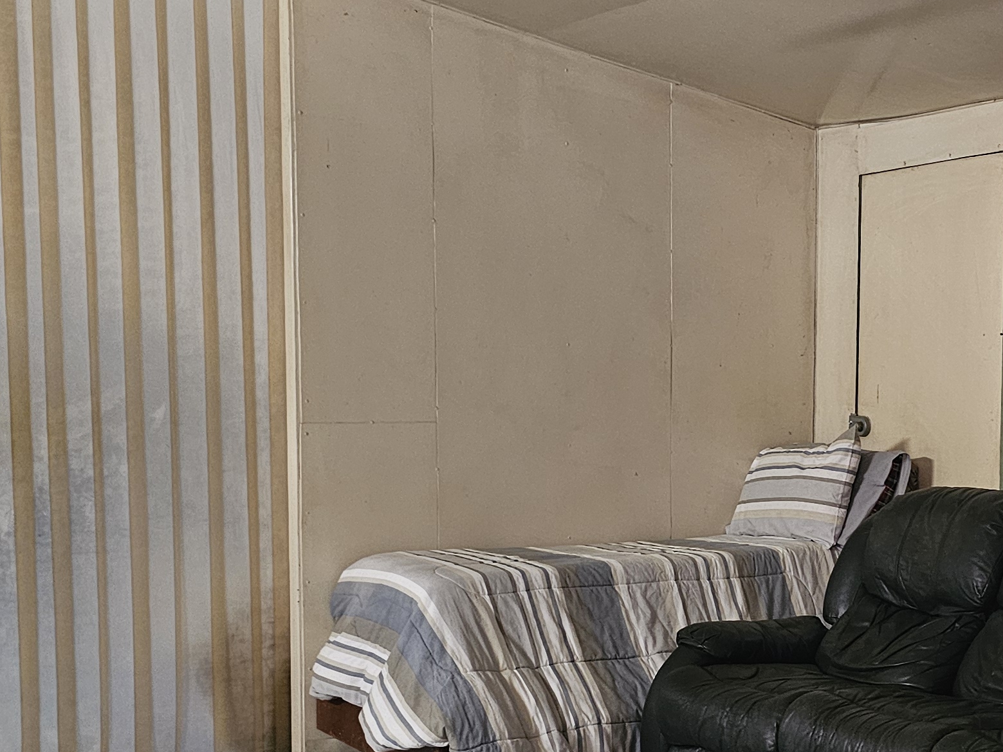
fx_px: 1709
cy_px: 533
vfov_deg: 24.6
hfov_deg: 31.5
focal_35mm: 59
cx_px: 865
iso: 640
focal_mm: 6.3
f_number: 1.7
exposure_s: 1/25
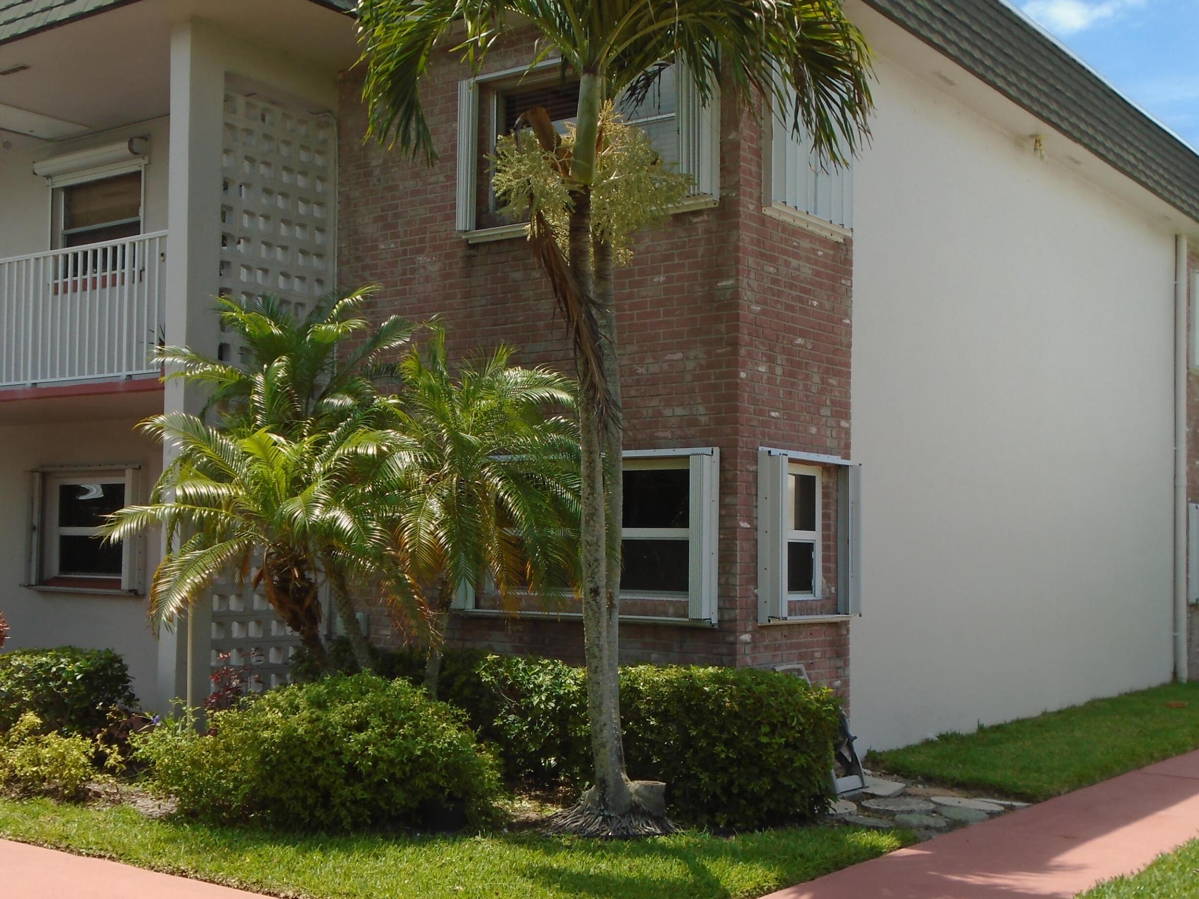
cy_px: 507
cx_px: 553
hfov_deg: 42.9
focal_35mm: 44
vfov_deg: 32.8
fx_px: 1524
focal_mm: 6.4
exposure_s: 1/640
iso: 100
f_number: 3.8
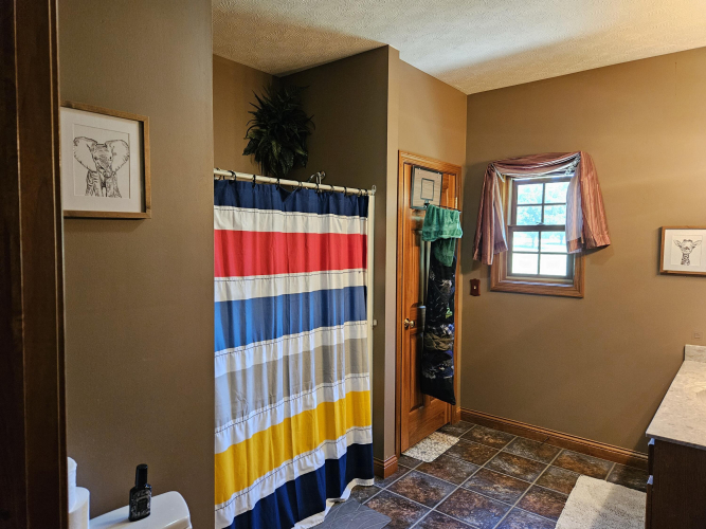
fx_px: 469
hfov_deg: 73.9
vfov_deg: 58.9
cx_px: 353
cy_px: 264
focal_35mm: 23
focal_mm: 5.4
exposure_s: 1/60
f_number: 1.8
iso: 640
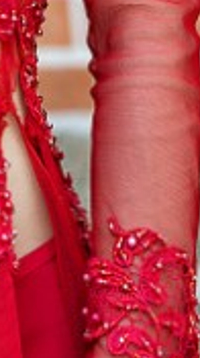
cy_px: -298
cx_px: -168
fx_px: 6215
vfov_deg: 3.3
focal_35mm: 657
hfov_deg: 1.8
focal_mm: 122
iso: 250
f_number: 4
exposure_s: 1/500
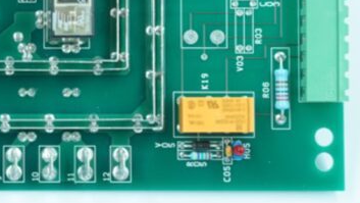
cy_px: 6
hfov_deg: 10.4
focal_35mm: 205
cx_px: -15
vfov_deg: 5.9
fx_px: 1958
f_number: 20
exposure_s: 1.3
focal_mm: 60
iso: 100
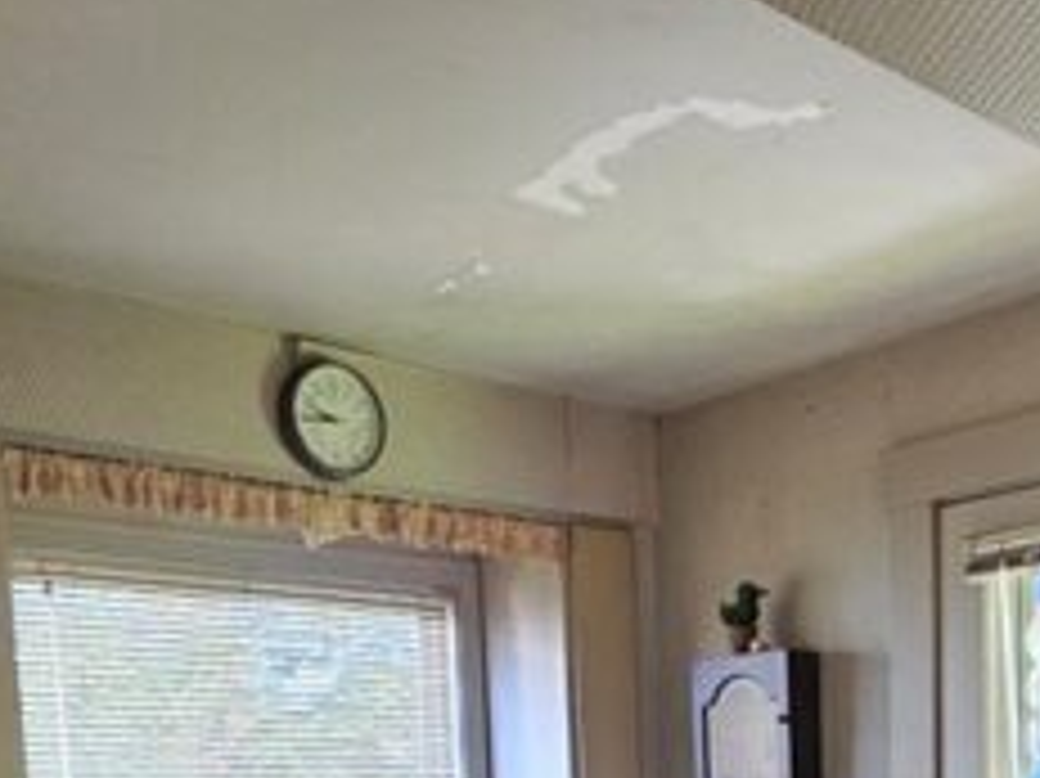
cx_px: 662
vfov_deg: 26.8
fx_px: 1351
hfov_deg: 41.7
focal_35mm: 45
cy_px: 1030
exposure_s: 1/60
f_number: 2.2
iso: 320
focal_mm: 2.2
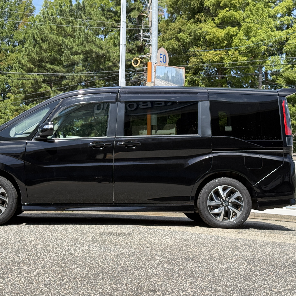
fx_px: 571
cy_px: 149
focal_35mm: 59
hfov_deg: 28.9
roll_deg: -0.6
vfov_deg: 29.1
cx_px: 106
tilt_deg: +2.7
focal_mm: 6.76
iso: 64
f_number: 1.78
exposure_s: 1/2273
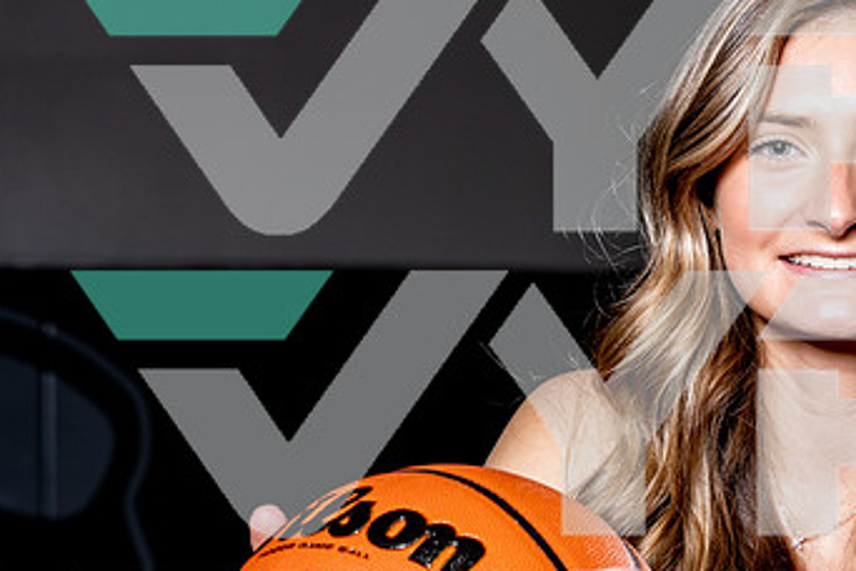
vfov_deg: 8.9
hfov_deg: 13.3
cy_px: 575
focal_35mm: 154
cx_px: 442
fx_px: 3661
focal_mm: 65
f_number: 5.6
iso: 250
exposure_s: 1/125
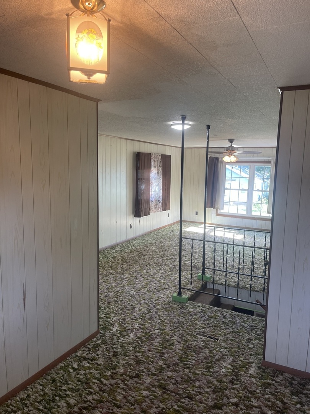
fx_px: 299
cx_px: 155
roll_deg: -1.0
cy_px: 207
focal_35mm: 25
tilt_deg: -5.1
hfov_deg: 54.9
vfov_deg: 69.4
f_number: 1.6
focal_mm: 5.1
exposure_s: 1/60
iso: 80
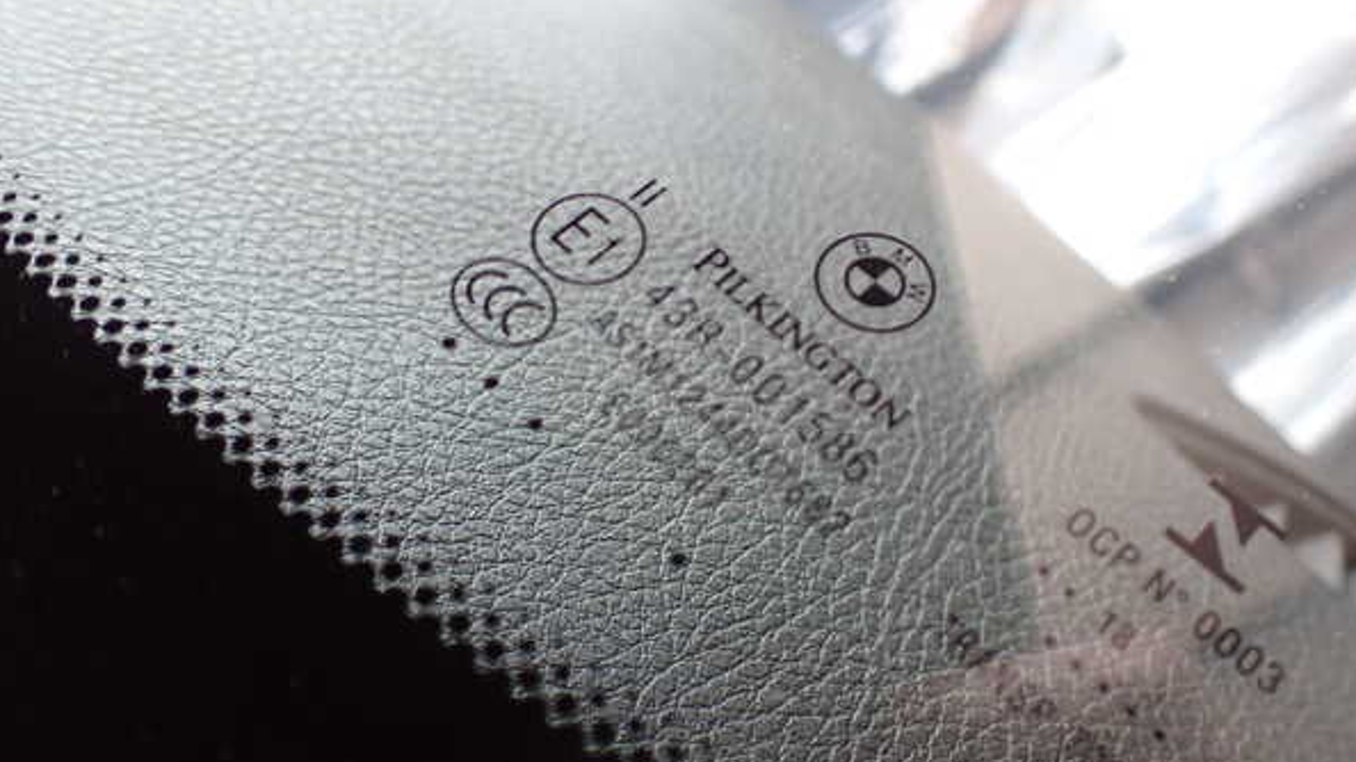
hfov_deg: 59.5
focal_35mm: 33
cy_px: 397
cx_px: 683
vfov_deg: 35.6
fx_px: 1186
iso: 250
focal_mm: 5.4
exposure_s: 1/125
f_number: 2.3
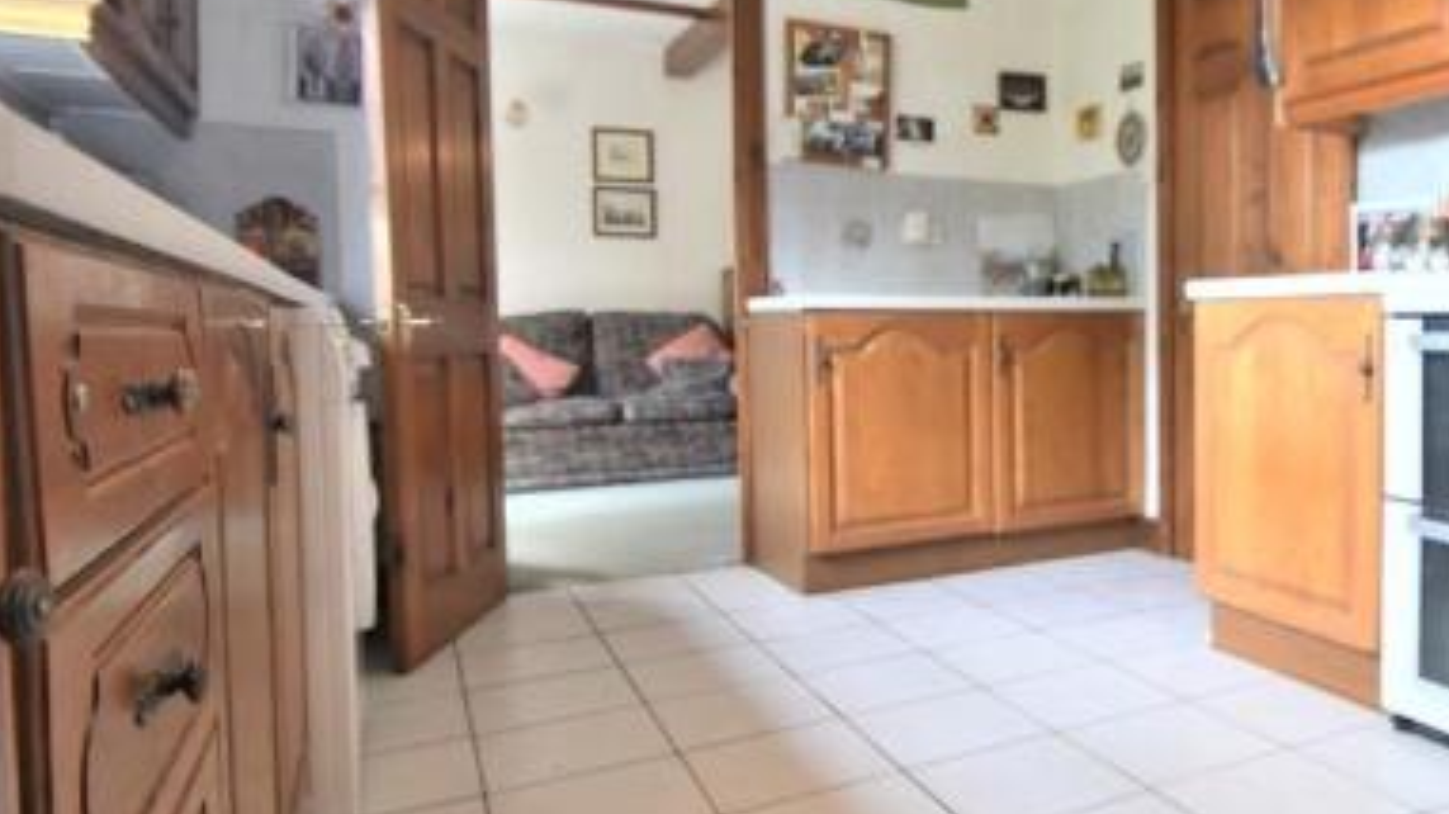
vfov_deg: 42.7
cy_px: 344
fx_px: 1037
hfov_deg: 65.7
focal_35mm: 27
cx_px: 1082
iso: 900
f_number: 3.5
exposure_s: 1/125
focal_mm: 10
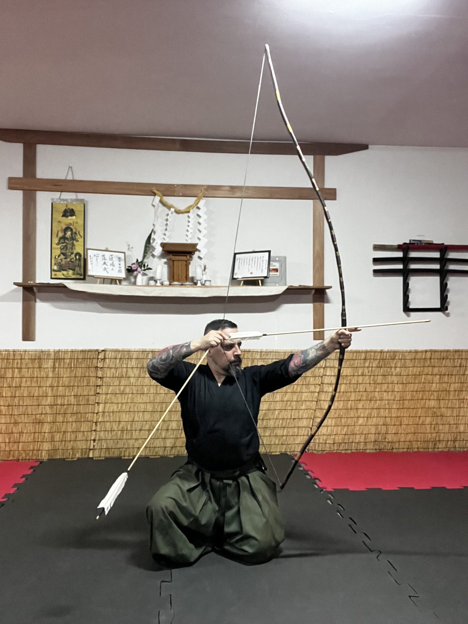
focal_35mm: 30
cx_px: 234
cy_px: 312
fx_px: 541
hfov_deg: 46.8
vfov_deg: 60.0
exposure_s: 1/30
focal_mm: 2.71
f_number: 2.2
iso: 500
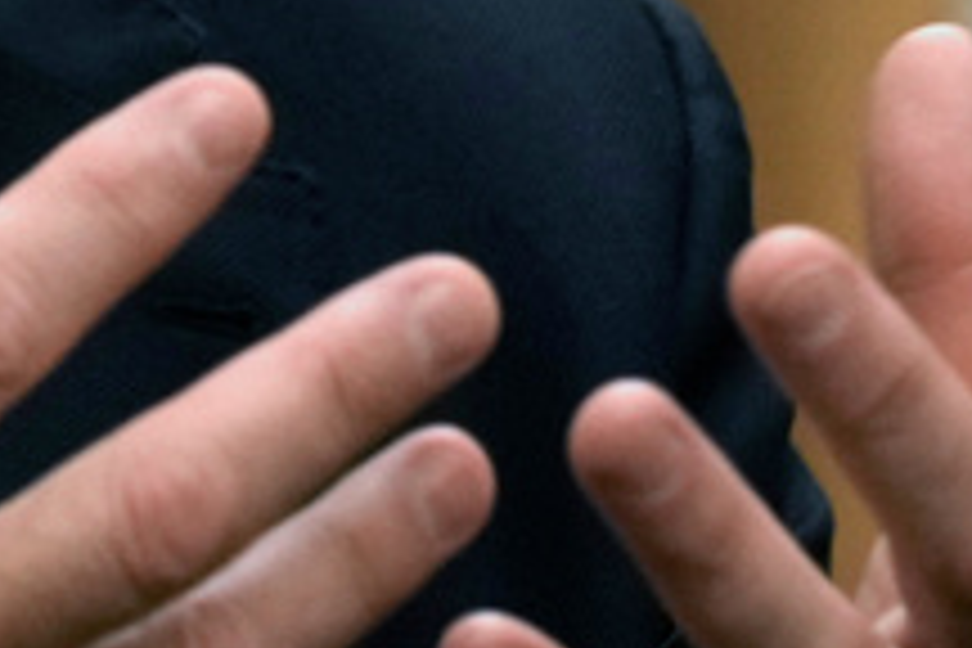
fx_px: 8828
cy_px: -387
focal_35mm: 327
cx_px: -153
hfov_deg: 6.3
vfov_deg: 4.2
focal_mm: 69
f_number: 3.5
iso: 2000
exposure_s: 1/80
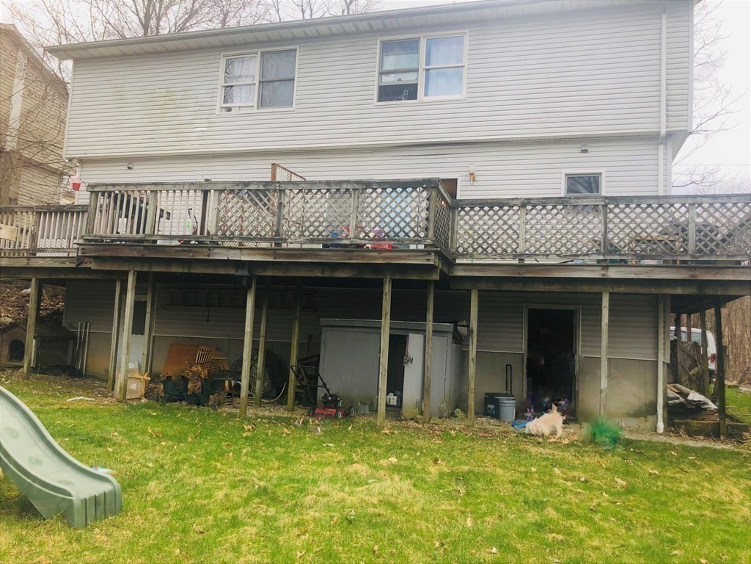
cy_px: 282
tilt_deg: +5.7
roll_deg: -3.8
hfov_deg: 63.4
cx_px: 376
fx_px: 607
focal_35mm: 28
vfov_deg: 49.7
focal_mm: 4
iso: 20
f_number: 1.8
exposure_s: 1/873
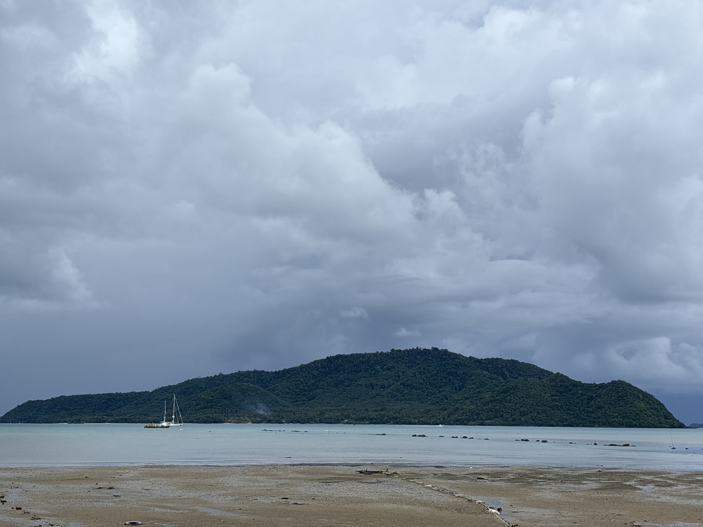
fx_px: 1056
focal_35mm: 52
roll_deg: -0.3
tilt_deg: +7.3
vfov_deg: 28.0
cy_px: 264
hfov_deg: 36.8
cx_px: 352
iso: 40
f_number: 1.6
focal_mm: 5.96
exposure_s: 1/2778
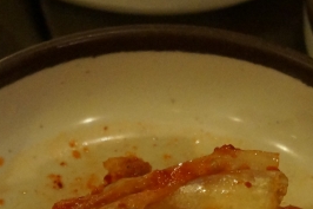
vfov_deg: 8.1
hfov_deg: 12.2
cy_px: 120
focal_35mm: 169
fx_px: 1468
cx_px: 107
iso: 3200
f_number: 4
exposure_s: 1/100
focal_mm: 30
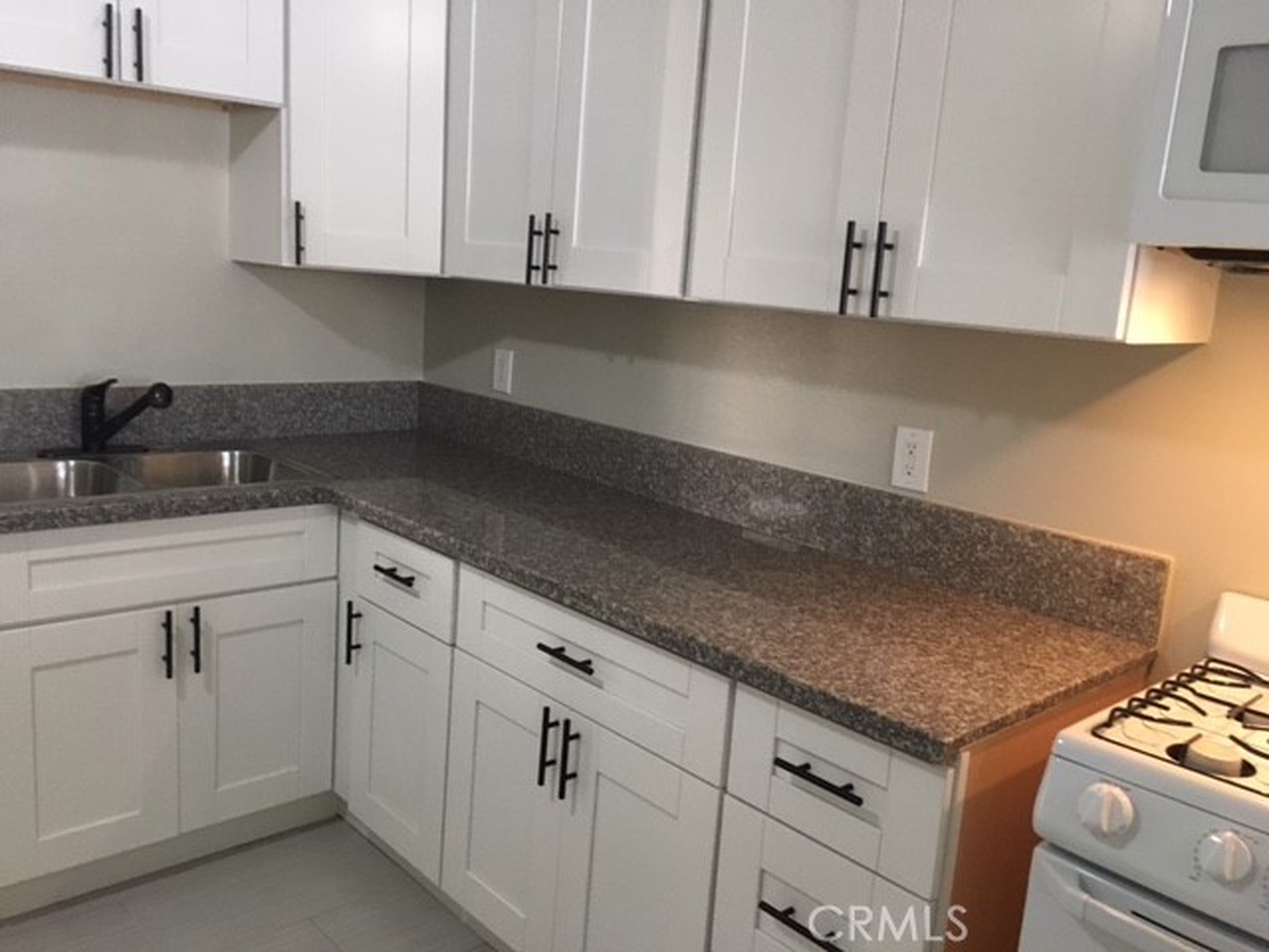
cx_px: 634
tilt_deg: -10.6
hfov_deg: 61.7
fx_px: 1063
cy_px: 476
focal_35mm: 29
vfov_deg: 48.2
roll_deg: -4.2
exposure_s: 1/30
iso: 160
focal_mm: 4.15
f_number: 2.2
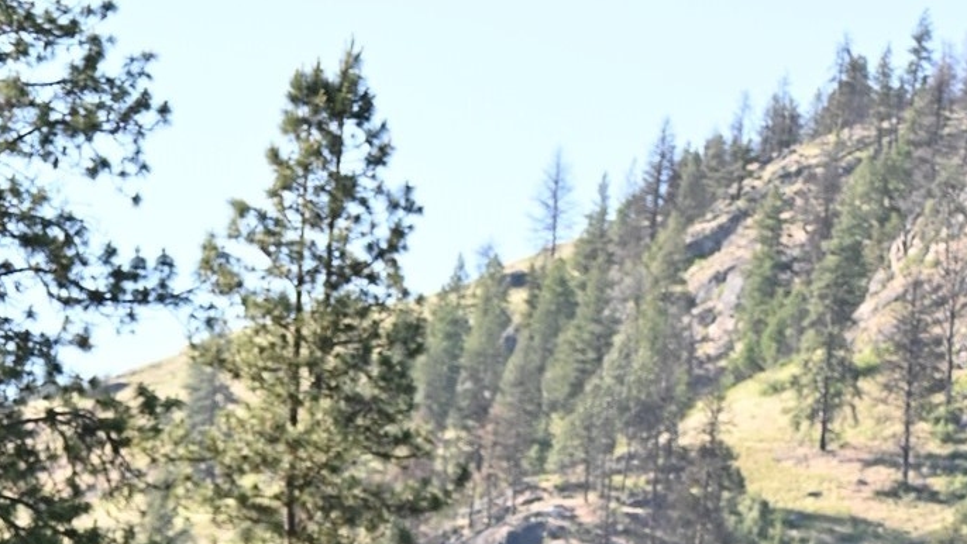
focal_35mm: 299
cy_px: 1124
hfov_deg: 7.2
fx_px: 7675
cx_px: 343
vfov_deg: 4.0
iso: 720
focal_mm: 77
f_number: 4.8
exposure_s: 1/1000
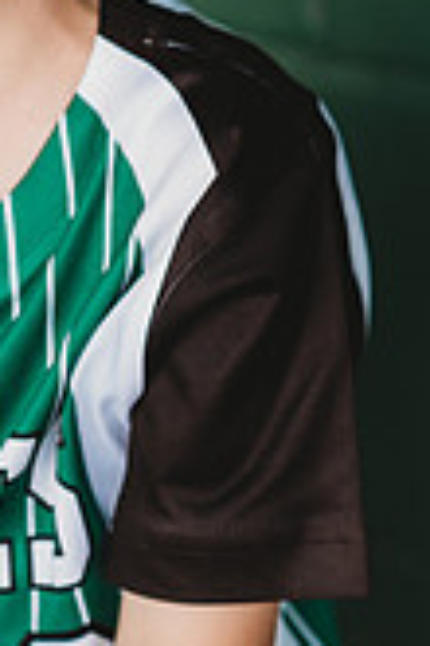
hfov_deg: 5.9
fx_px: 4156
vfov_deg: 8.8
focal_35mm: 232
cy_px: -110
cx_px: -78
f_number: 2.8
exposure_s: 1/250
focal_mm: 85
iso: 320
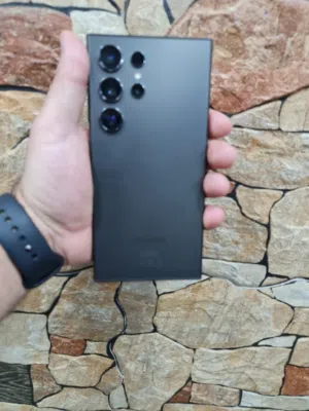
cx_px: 154
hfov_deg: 54.9
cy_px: 206
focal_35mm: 25
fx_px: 298
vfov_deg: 69.4
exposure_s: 1/50
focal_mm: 7
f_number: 1.8
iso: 640
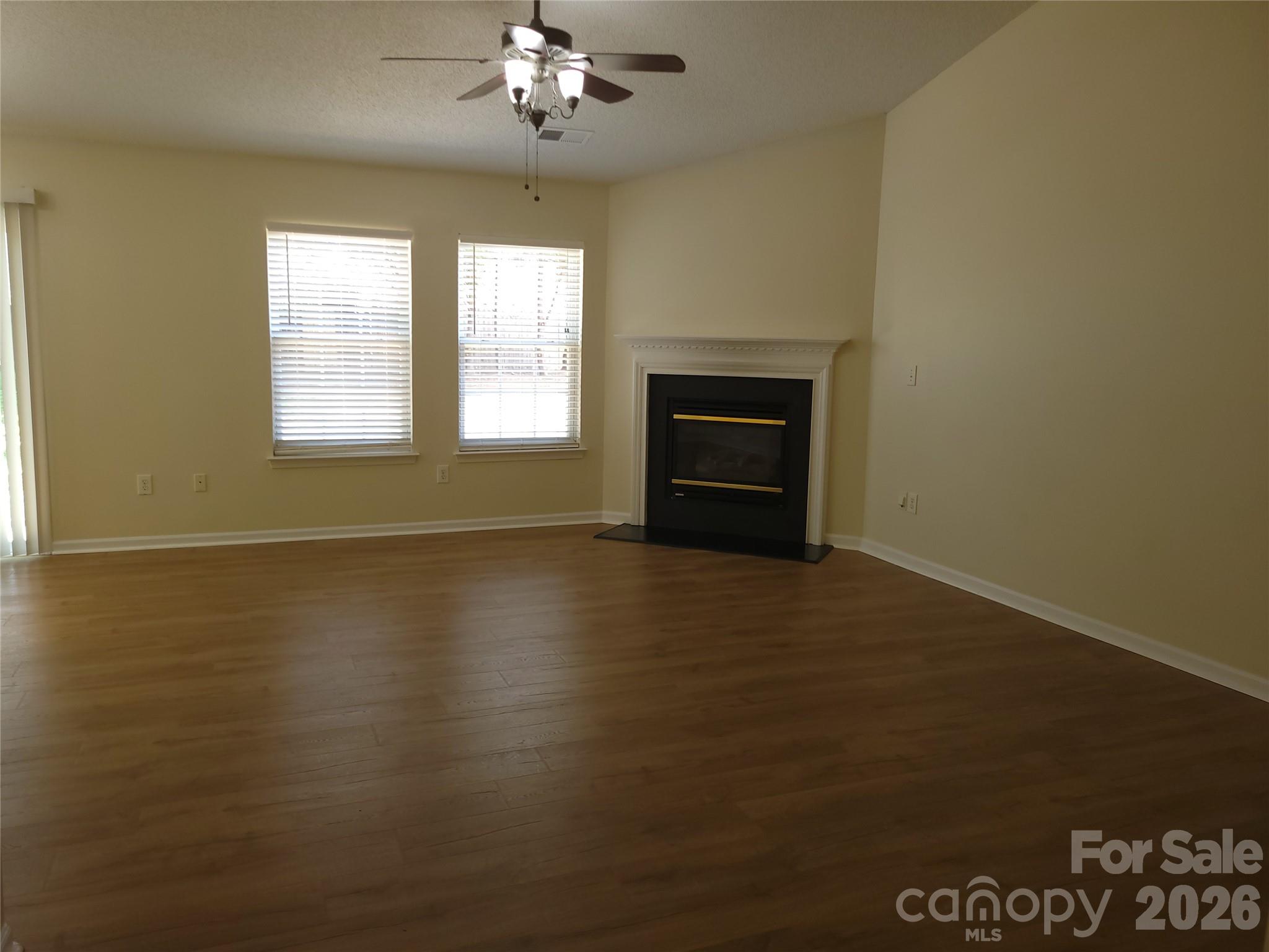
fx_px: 953
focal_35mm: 26
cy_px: 476
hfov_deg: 67.3
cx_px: 634
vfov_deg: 53.1
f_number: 1.8
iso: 50
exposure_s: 1/60
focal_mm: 5.4
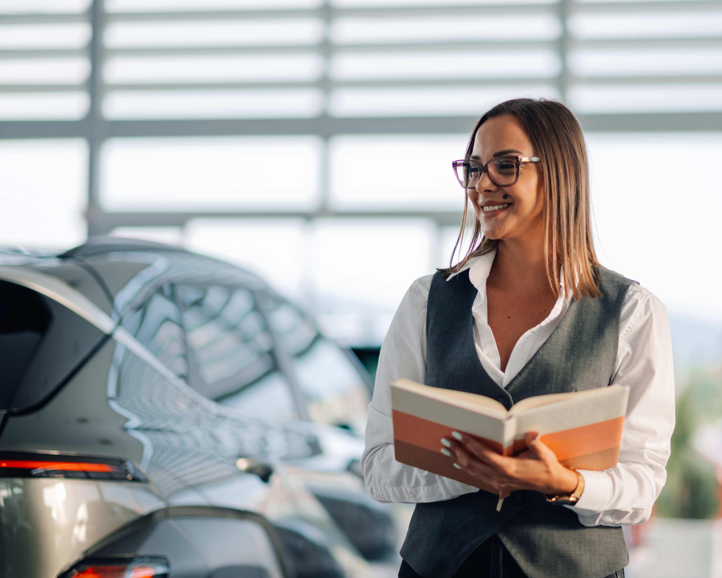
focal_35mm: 96
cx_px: 429
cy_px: 289
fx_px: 2051
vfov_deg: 16.0
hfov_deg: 19.9
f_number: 1.4
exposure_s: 1/400
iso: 200
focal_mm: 85
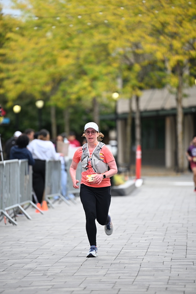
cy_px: 147
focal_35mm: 200
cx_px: 98
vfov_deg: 10.3
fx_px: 1632
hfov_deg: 6.9
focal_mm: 200
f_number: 2.8
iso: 640
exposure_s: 1/2000
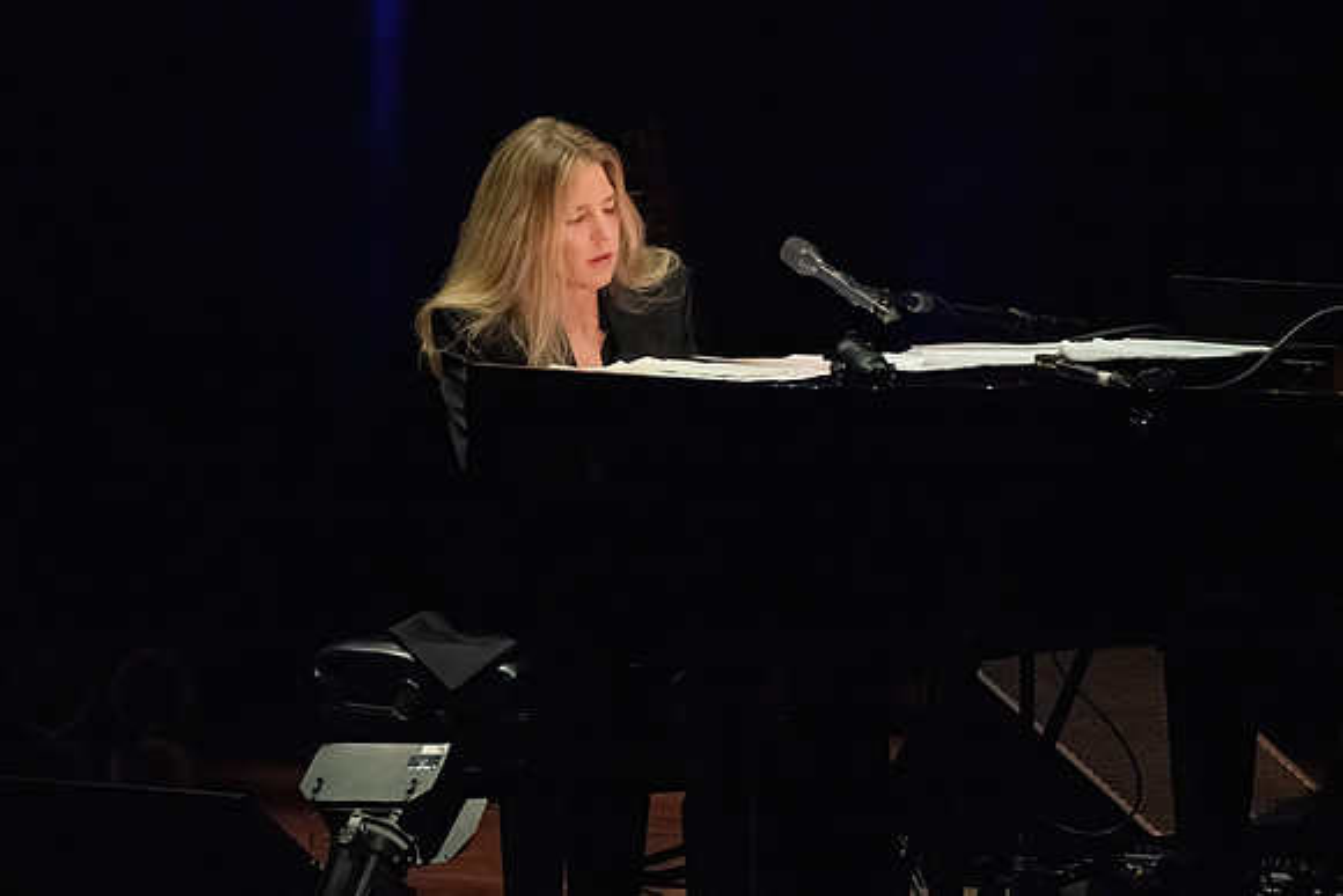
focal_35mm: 453
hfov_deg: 4.5
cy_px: 421
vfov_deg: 3.0
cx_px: 664
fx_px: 16919
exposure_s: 1/320
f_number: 8
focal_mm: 400
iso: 20000
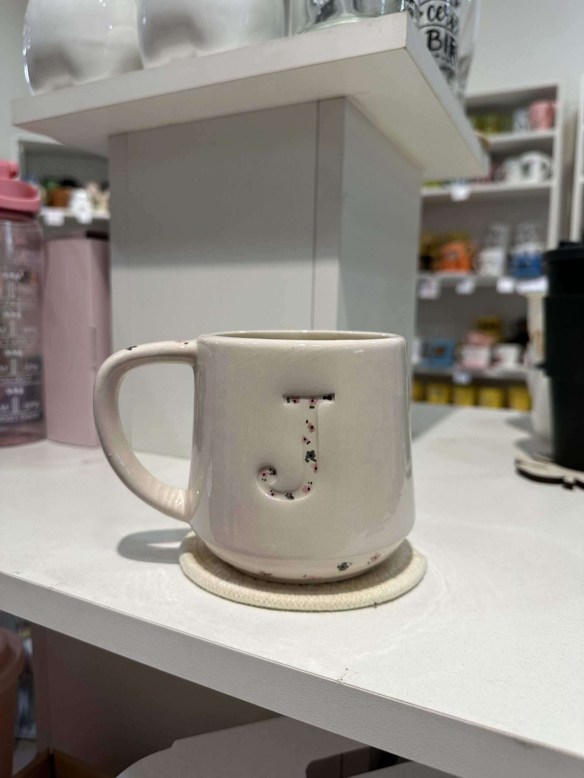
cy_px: 389
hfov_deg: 56.8
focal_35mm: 24
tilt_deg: -6.4
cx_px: 292
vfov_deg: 71.6
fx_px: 540
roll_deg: -1.8
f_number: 1.78
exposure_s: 1/102
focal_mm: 6.86
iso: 50
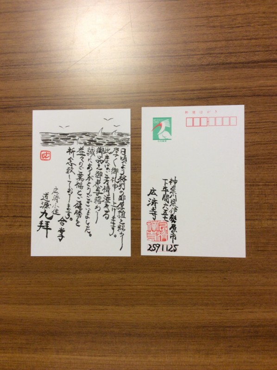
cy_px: 185
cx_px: 138
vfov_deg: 56.9
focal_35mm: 32
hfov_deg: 44.1
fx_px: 342
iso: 64
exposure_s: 1/24
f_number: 2.4
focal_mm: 3.3
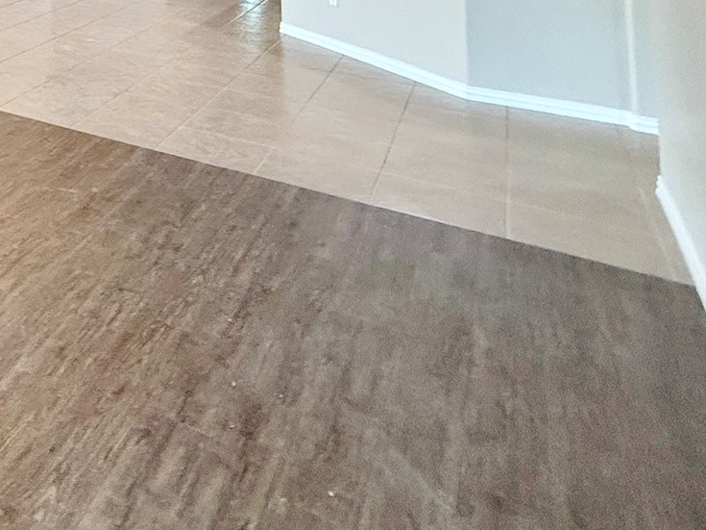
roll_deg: +0.2
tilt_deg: +3.4
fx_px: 795
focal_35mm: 39
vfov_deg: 28.5
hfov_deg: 34.4
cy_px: -195
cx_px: -206
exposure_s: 1/120
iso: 320
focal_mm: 2.22
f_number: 2.2
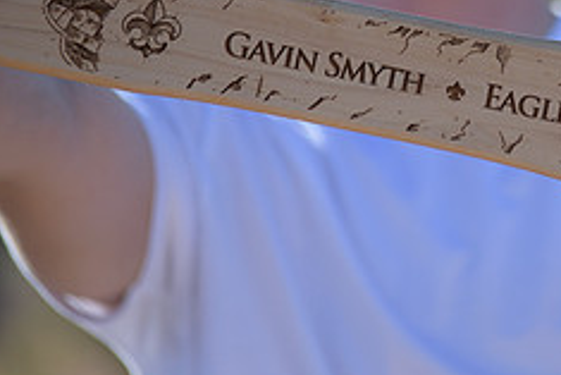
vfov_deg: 3.4
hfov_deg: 5.1
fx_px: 6346
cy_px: 13
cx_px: 520
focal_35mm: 407
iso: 200
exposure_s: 1/2500
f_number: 2.8
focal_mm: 165
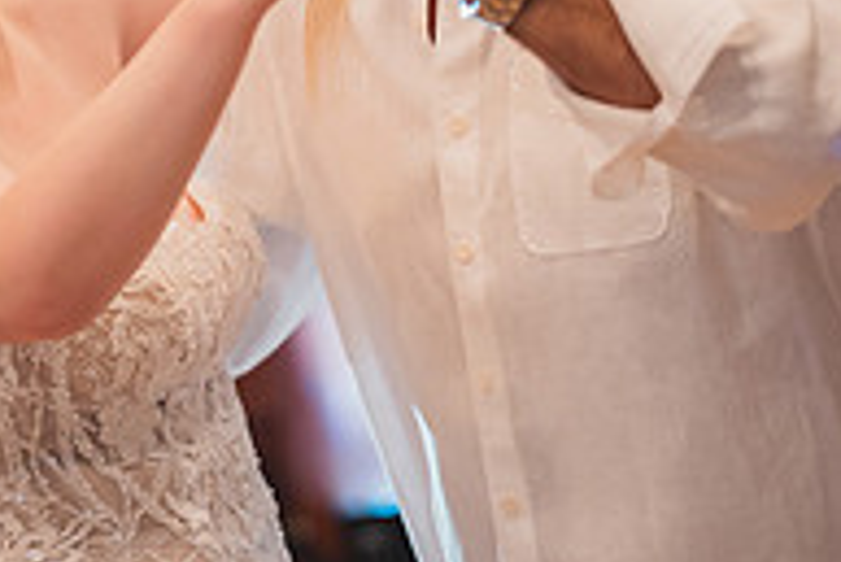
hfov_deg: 13.5
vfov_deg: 9.1
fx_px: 3507
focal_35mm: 150
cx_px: 70
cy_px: -41
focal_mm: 50
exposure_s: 1/400
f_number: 1.4
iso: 1250
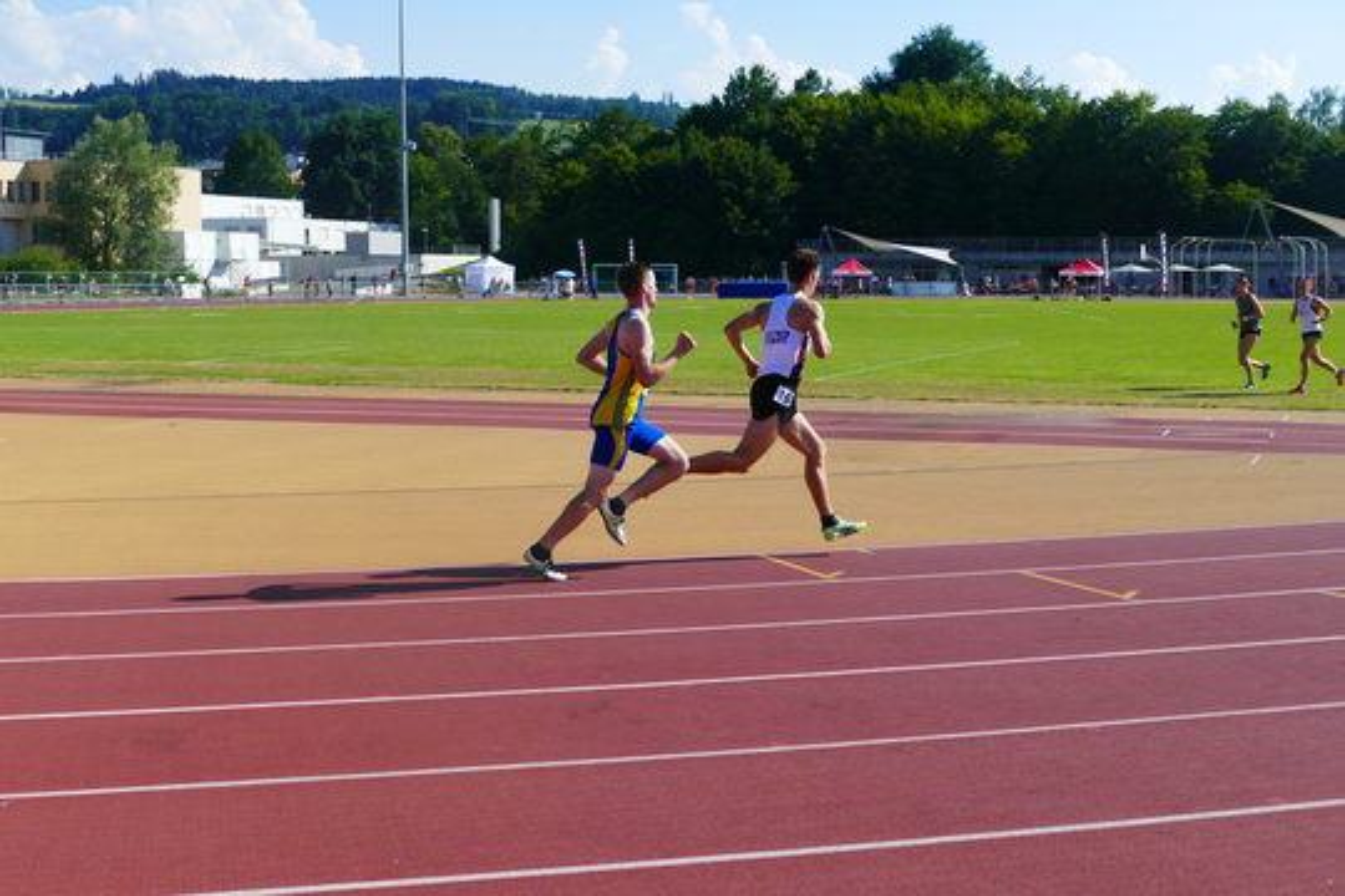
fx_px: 2017
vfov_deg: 25.1
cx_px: 672
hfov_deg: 36.9
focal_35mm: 54
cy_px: 448
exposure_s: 1/1600
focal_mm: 19.84
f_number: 3.4
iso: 125
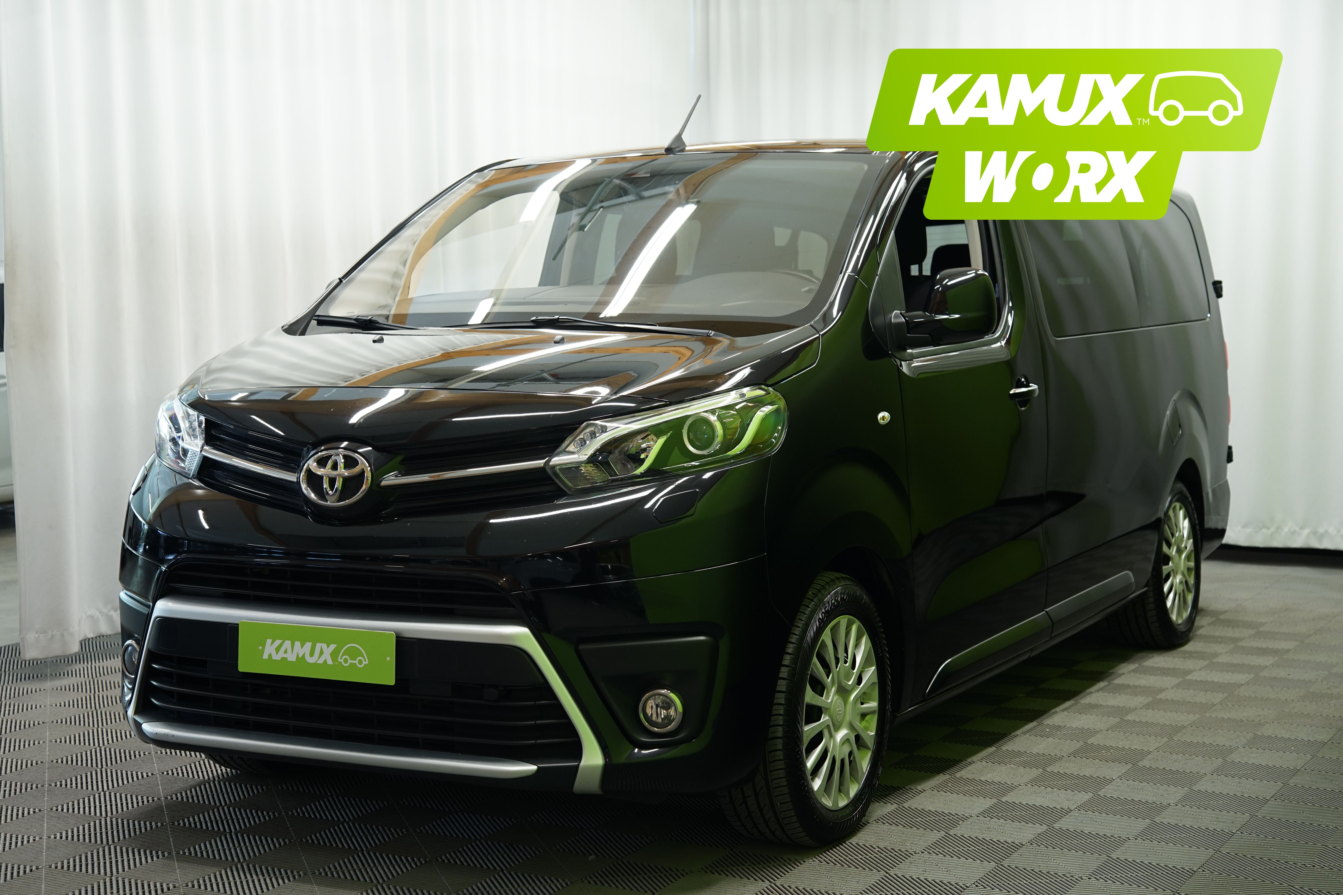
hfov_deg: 37.5
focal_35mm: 53
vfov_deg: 25.5
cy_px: 448
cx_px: 672
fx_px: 1977
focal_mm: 53
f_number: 5
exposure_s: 1/20
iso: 500
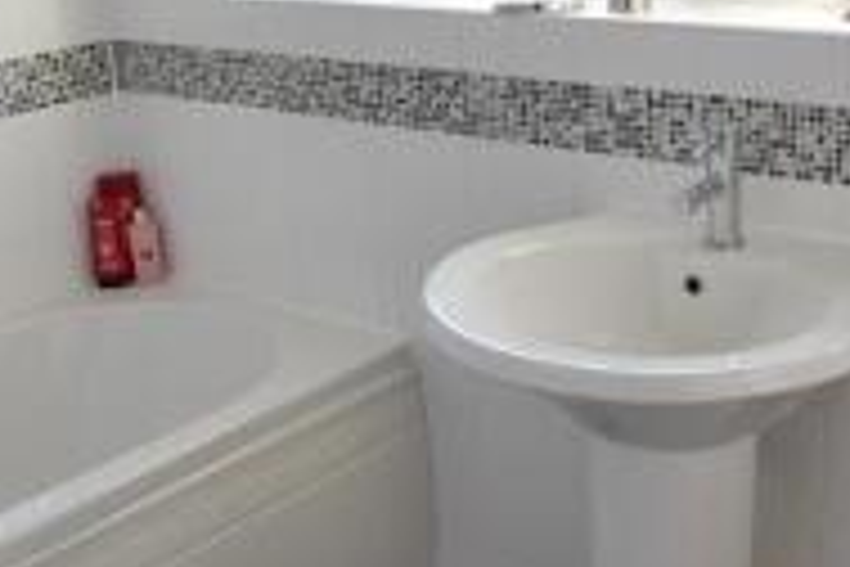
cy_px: 308
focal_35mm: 52
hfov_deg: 38.2
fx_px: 1228
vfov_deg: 26.0
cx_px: 463
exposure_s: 1/125
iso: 400
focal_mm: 10
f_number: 5.6
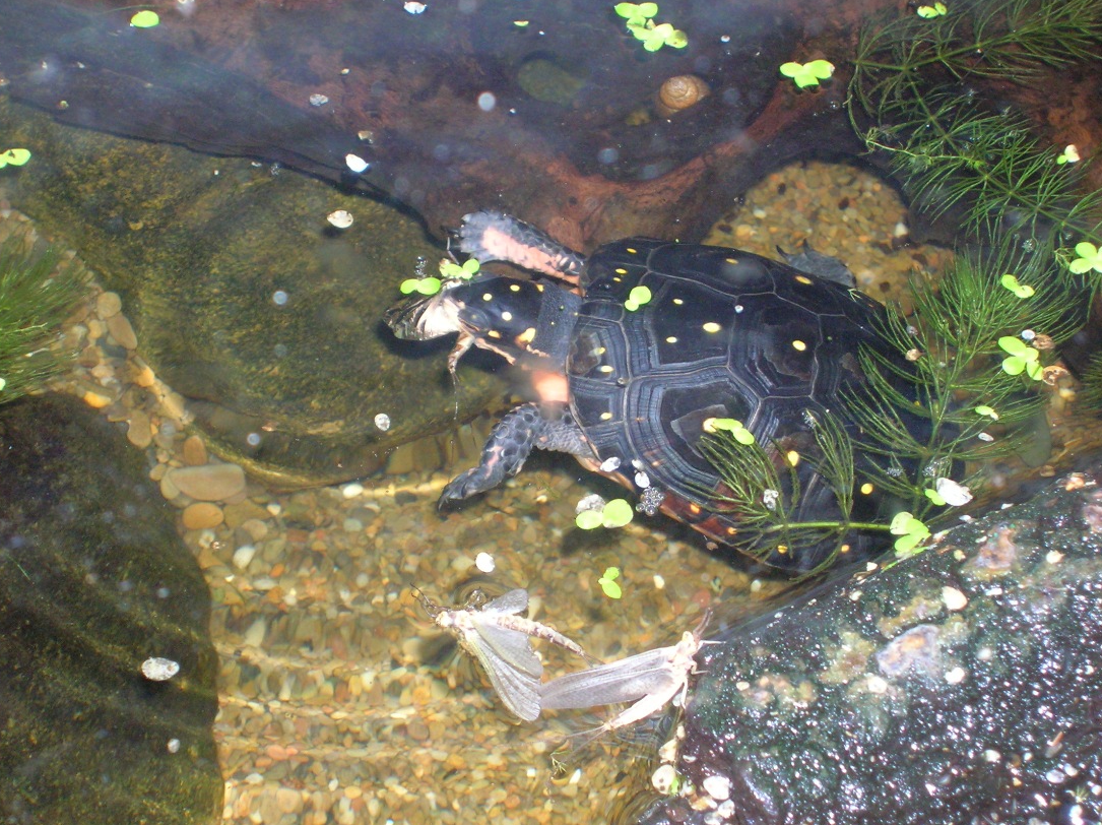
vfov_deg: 15.9
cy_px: 420
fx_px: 2958
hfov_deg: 21.1
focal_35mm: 93
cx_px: 554
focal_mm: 15
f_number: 4.5
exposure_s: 1/60.1
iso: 165
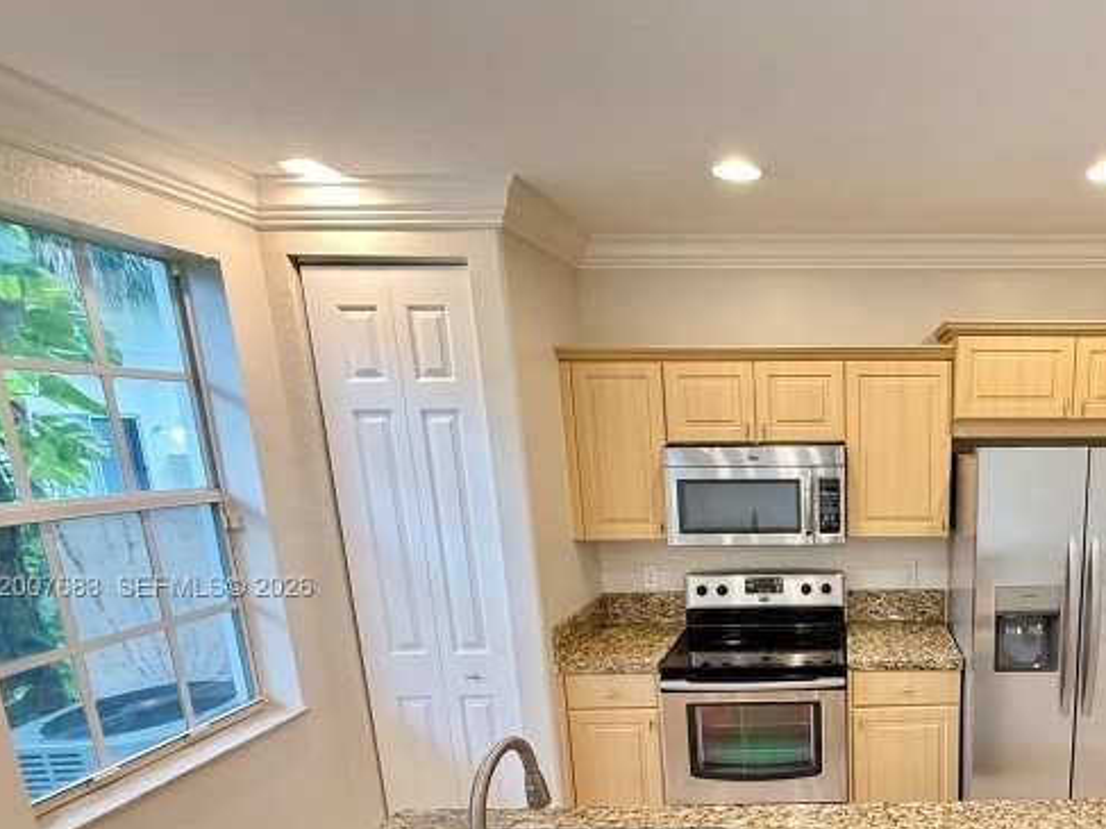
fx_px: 735
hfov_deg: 67.7
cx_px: 868
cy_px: 588
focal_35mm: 23
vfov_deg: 56.8
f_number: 2.2
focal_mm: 2.22
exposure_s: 1/60
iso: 640
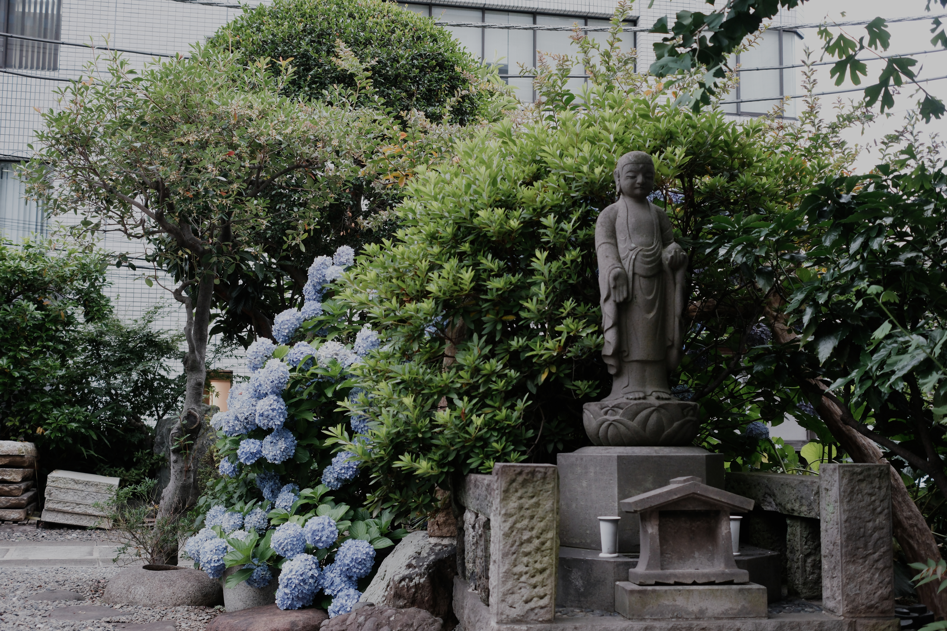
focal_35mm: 41
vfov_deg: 32.6
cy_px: 316
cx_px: 474
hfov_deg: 47.4
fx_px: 1078
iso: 800
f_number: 4
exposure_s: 1/250
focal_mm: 27
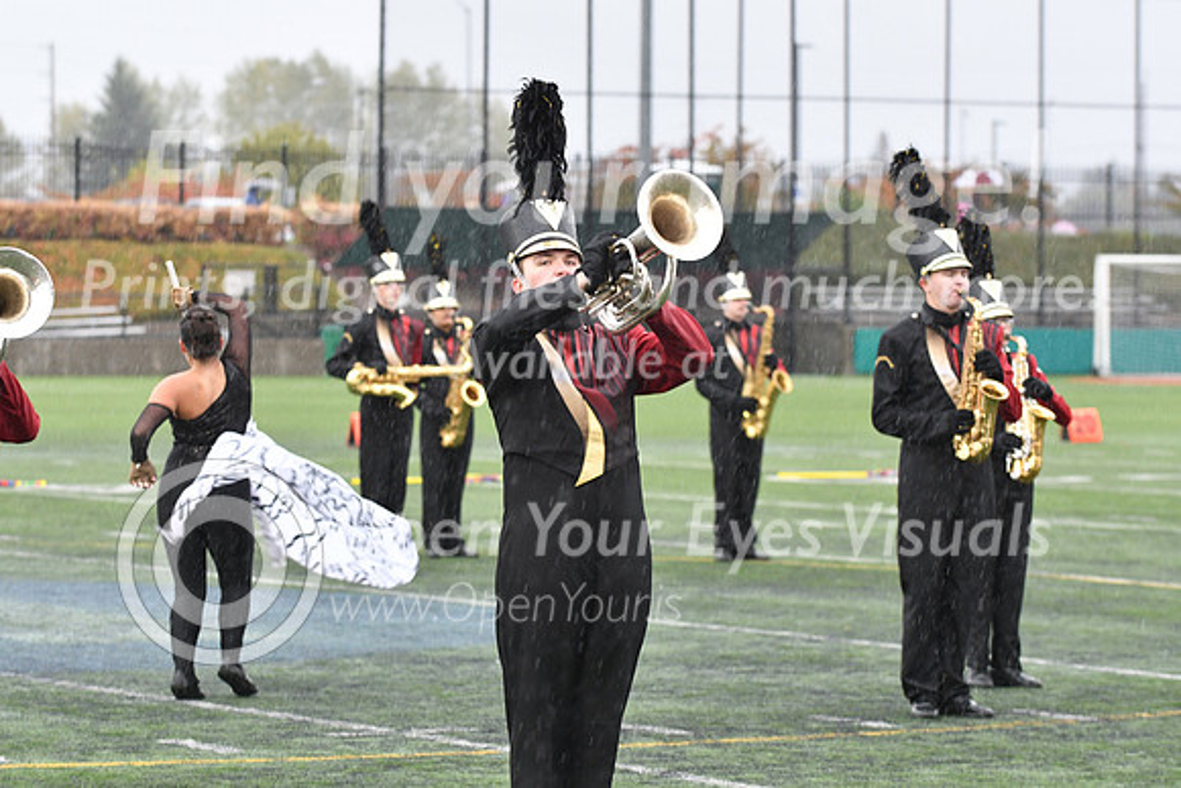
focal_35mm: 174
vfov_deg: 7.9
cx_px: 590
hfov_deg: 11.8
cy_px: 394
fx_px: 5709
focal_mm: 116
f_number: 4
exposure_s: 1/400
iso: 1000
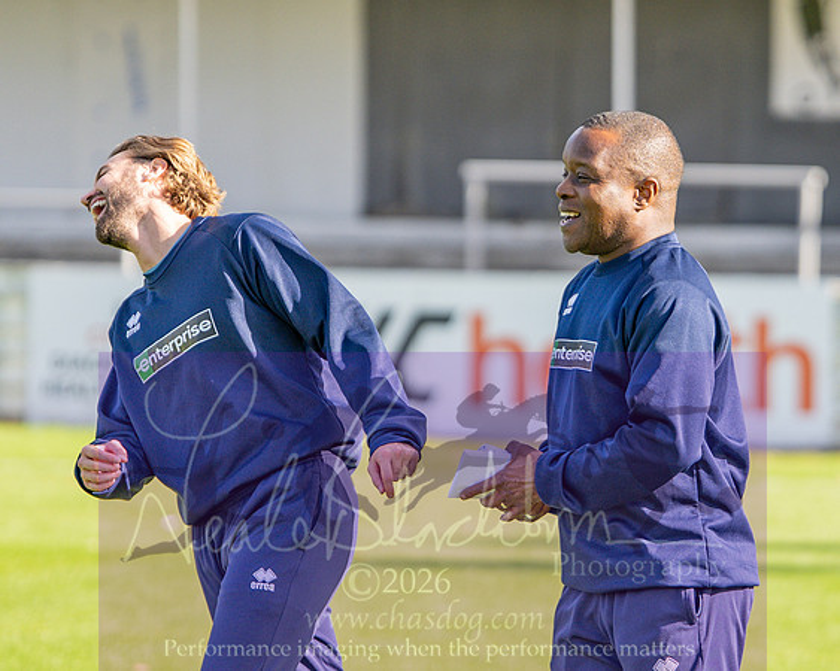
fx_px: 6642
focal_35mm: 267
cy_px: 317
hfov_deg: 7.2
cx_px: 616
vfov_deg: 5.8
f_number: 1.4
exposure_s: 1/2500
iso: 100
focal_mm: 85
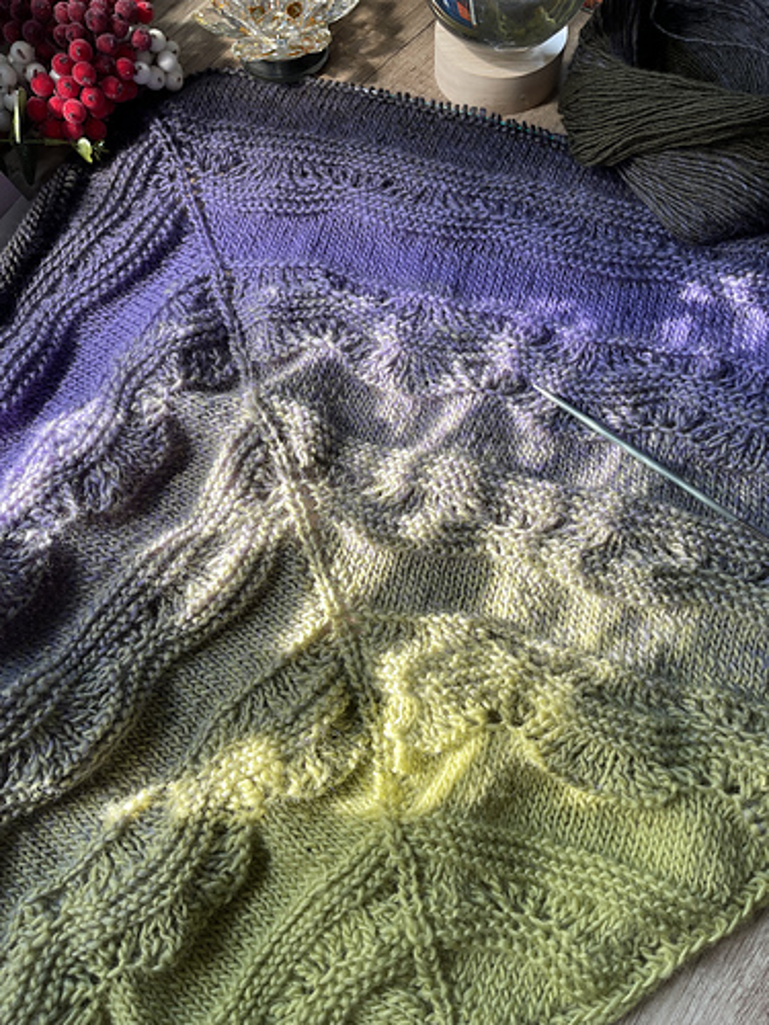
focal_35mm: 25
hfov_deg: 54.9
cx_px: 384
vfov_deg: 69.4
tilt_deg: -68.1
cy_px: 512
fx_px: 741
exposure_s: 1/121
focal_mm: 5.1
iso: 40
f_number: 1.6
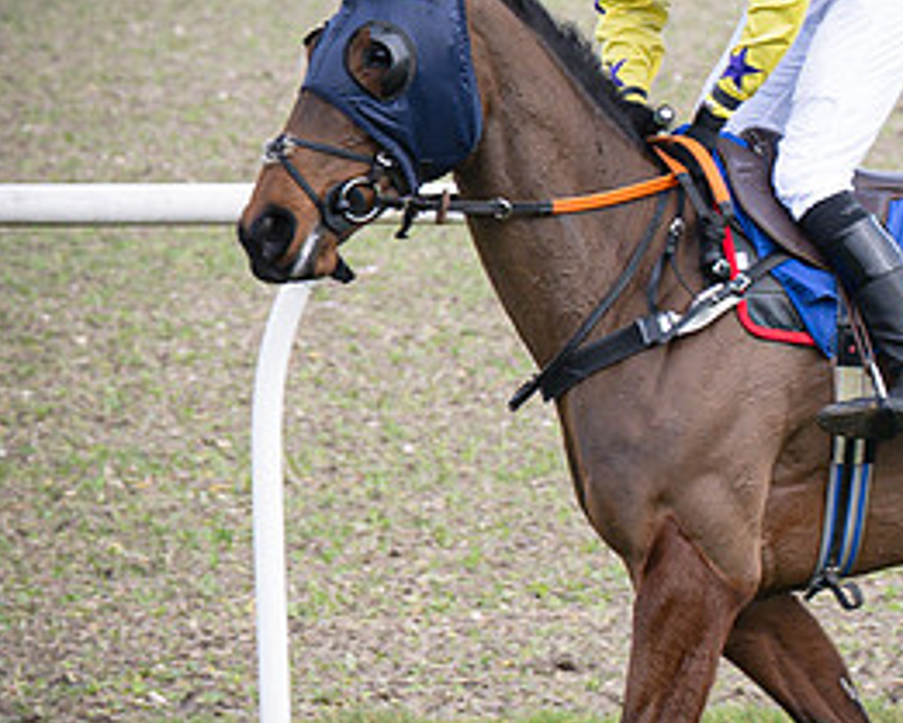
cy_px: 267
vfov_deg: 3.1
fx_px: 13368
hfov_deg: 3.9
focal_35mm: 500
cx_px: 866
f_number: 4
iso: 200
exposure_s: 1/640
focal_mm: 87
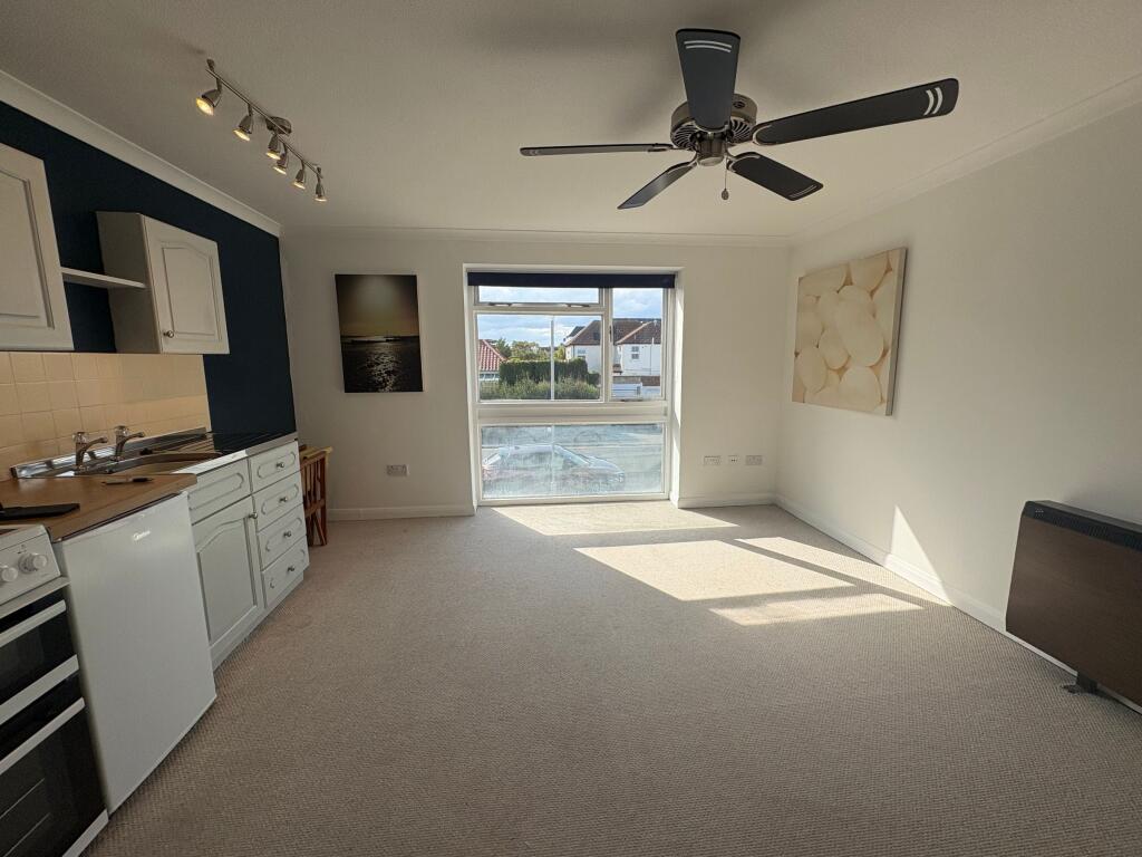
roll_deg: +1.3
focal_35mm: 14
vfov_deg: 85.7
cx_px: 571
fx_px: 462
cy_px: 428
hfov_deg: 102.1
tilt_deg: -6.7
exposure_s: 1/980
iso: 50
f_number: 2.2
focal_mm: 2.22
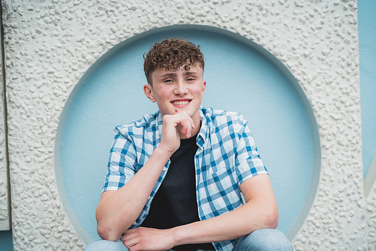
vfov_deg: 27.0
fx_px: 522
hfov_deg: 39.6
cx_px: 188
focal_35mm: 50
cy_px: 126
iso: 800
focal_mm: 50
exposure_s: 1/4000
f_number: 1.4
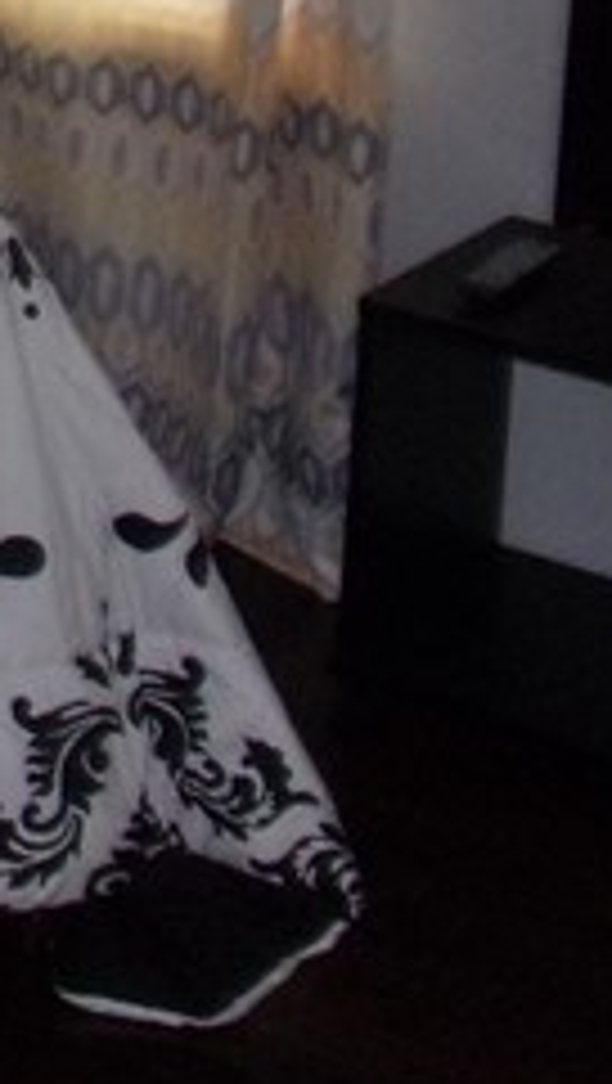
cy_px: -369
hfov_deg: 9.7
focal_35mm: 111
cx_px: -846
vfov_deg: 17.9
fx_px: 3194
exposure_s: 1/34
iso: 200
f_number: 3.3
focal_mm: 4.3
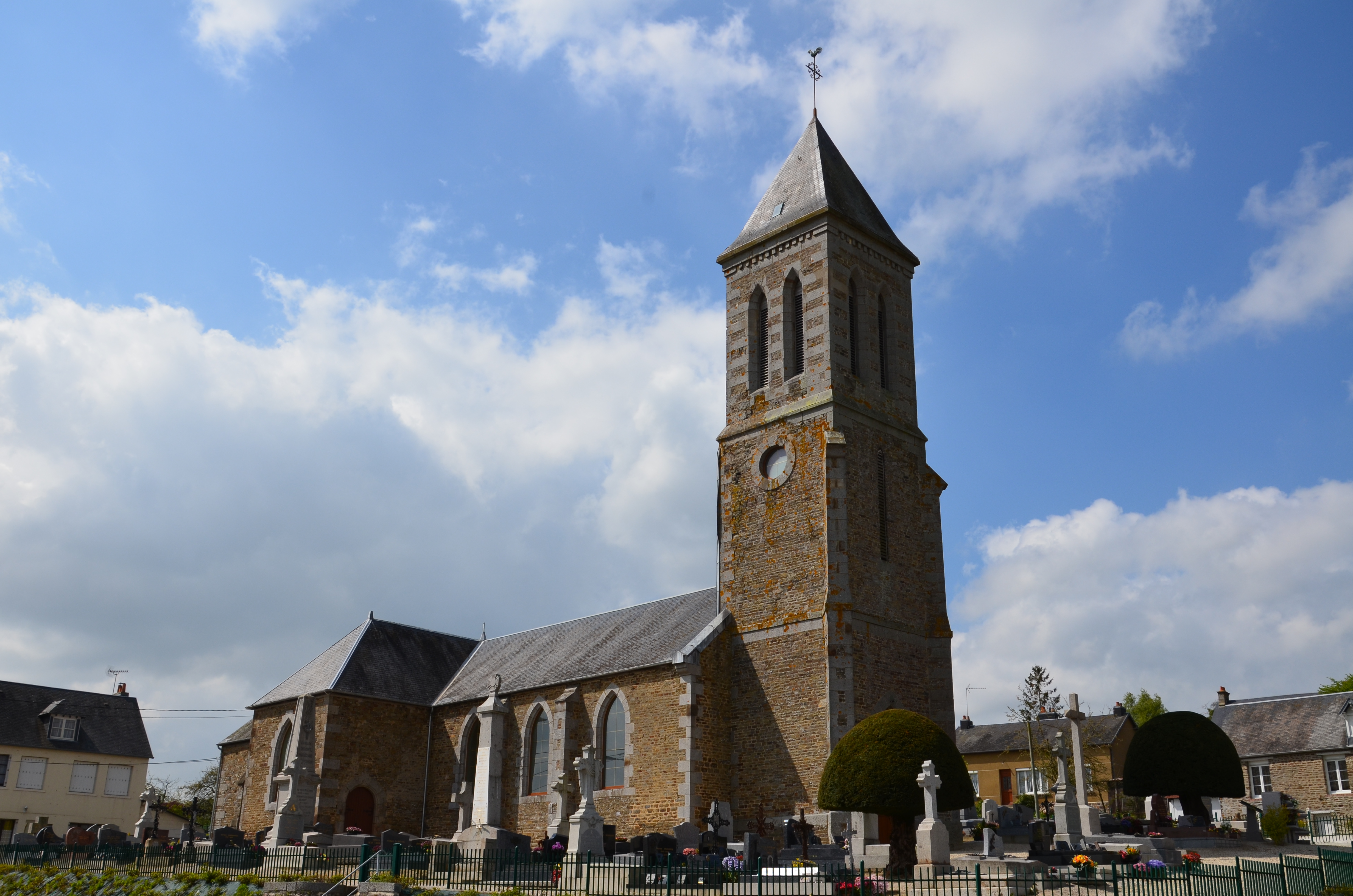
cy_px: 448
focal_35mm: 33
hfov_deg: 57.3
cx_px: 676
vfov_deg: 39.8
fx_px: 1238
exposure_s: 1/400
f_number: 11
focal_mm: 22
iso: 200
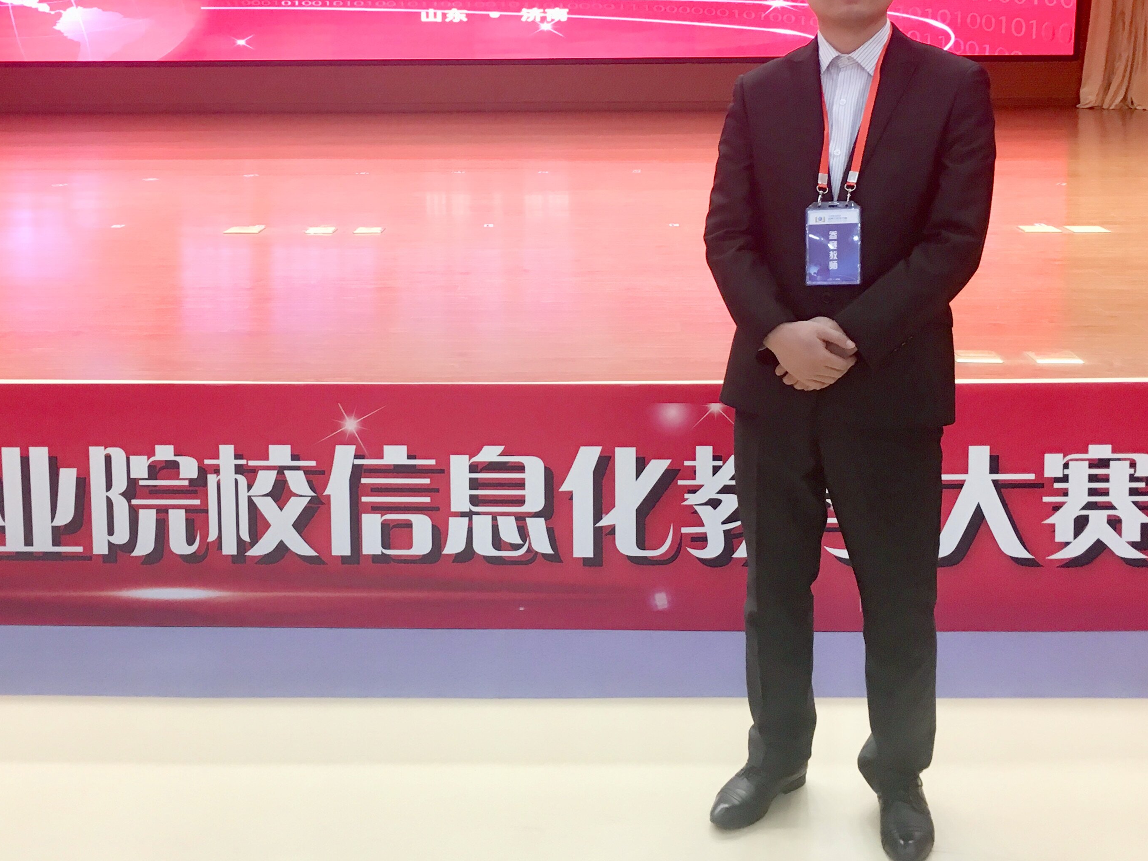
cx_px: 603
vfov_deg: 37.4
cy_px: 298
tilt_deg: -9.7
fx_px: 1260
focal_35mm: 38
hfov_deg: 49.0
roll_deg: +0.9
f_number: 2.2
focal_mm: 4.15
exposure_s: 1/33
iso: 80
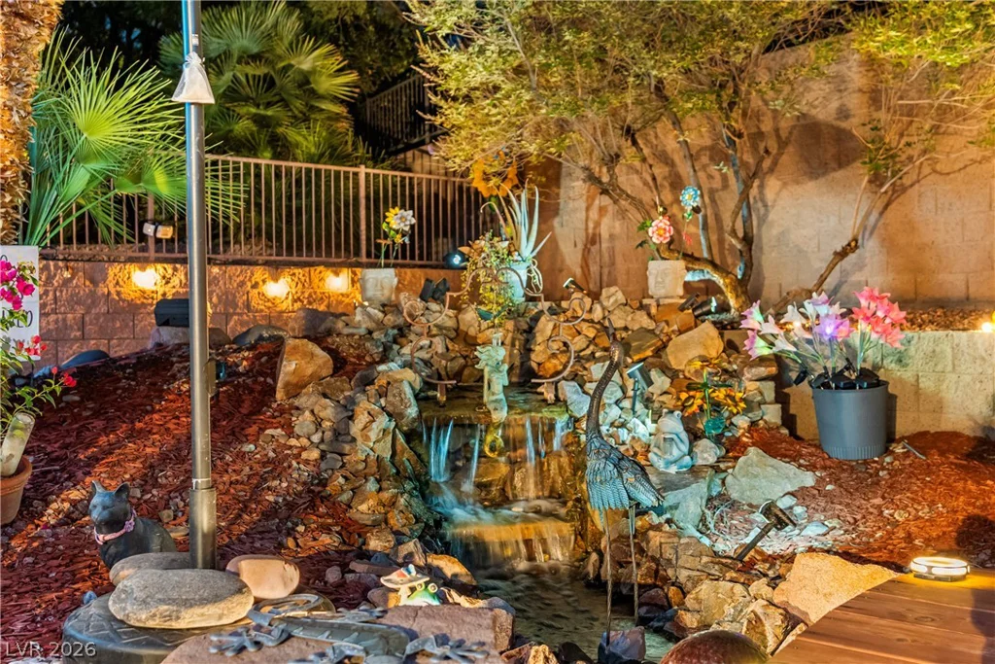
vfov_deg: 31.9
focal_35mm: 42
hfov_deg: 46.4
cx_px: 498
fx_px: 1161
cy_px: 332
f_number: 3.2
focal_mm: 28
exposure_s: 1/50
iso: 1000
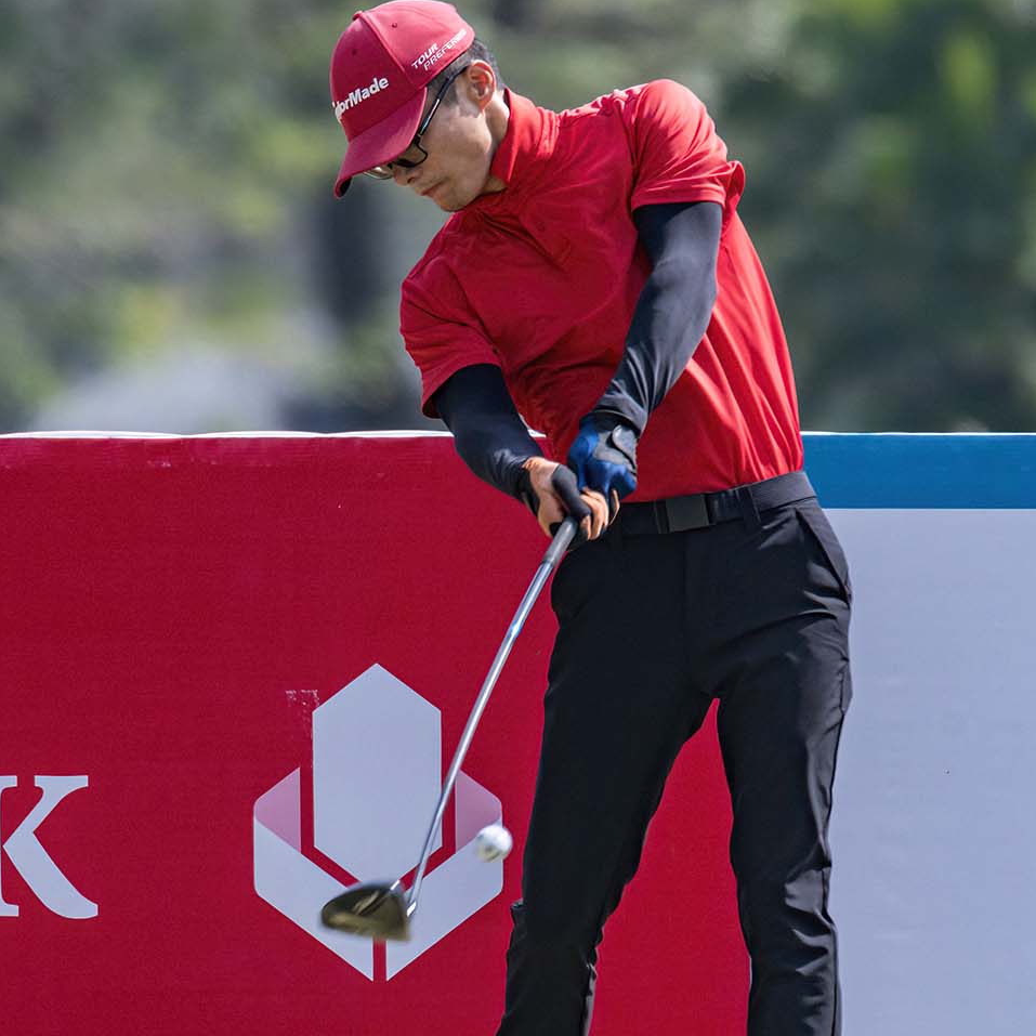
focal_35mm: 831
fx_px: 28138
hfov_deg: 2.1
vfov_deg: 2.1
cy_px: 603
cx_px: 519
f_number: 8
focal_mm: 650
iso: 450
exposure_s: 1/2000
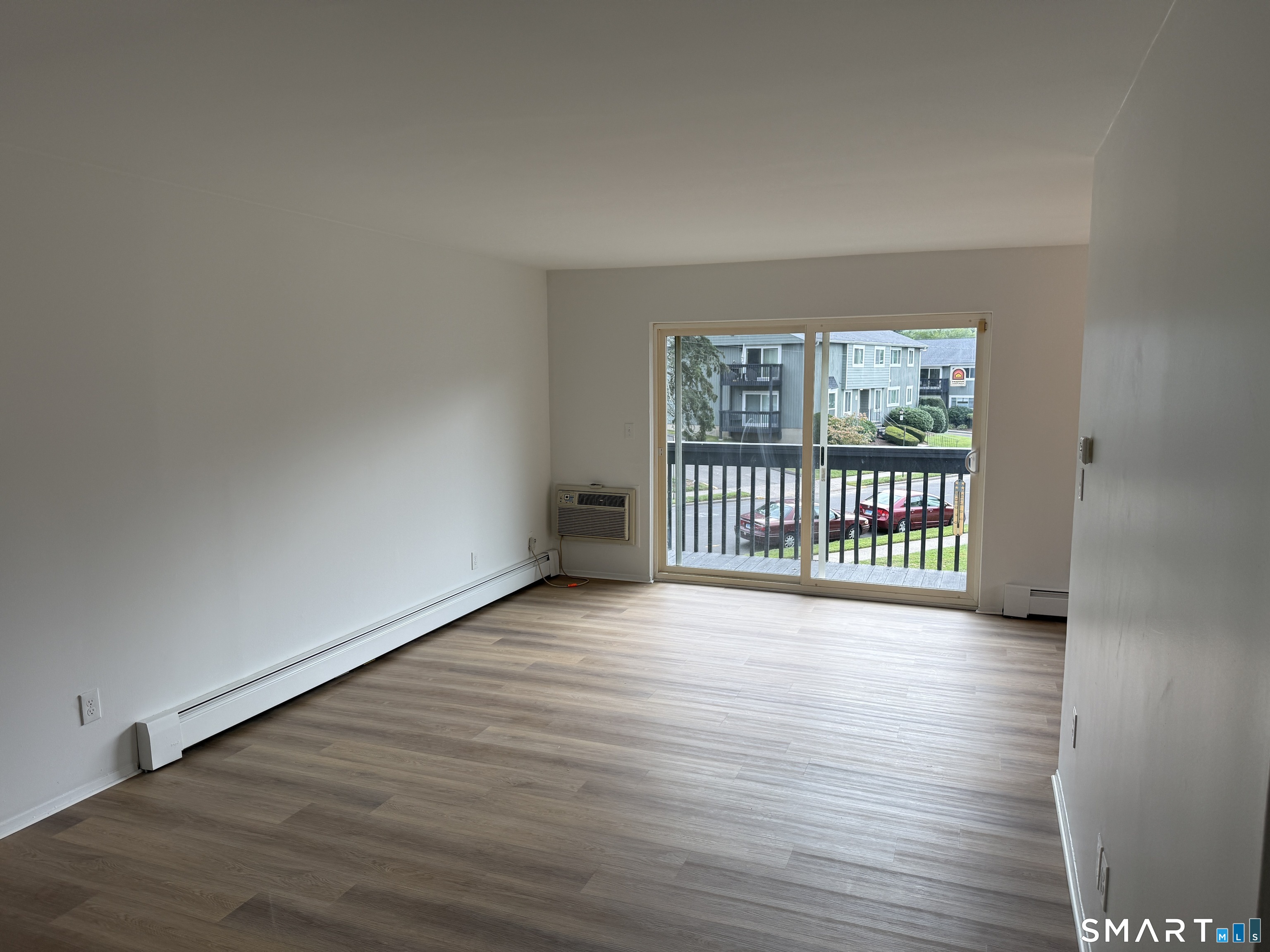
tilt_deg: -4.9
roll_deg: -0.4
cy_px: 476
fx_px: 881
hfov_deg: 71.6
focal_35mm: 24
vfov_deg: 56.8
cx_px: 635
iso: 80
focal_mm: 6.76
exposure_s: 1/539
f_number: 1.78
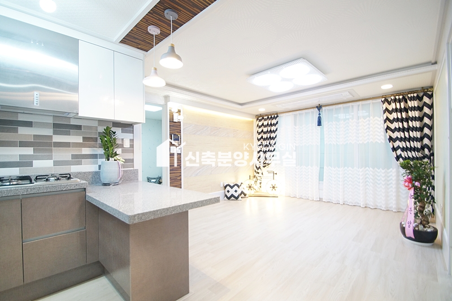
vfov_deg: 77.2
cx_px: 226
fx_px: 188
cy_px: 150
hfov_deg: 100.4
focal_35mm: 15
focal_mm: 10
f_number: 3.5
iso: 800
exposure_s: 1/100
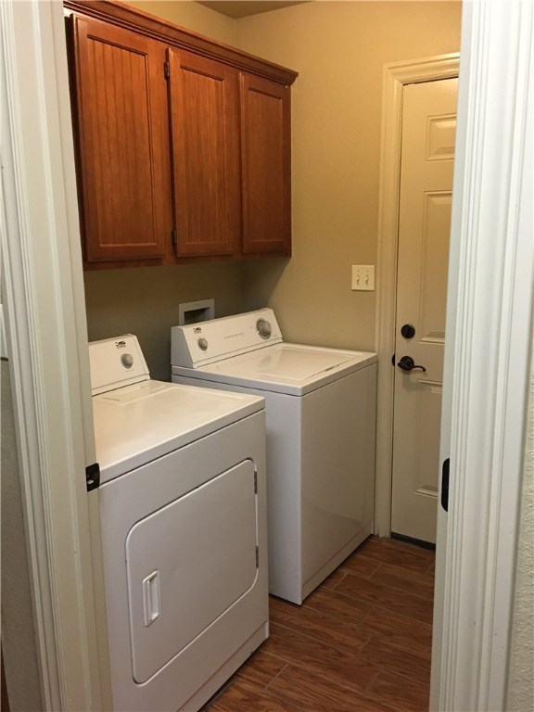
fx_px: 596
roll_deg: +0.3
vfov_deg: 61.7
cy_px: 356
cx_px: 267
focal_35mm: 29
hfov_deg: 48.2
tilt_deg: -12.0
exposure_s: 1/15
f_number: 2.2
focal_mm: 4.15
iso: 100
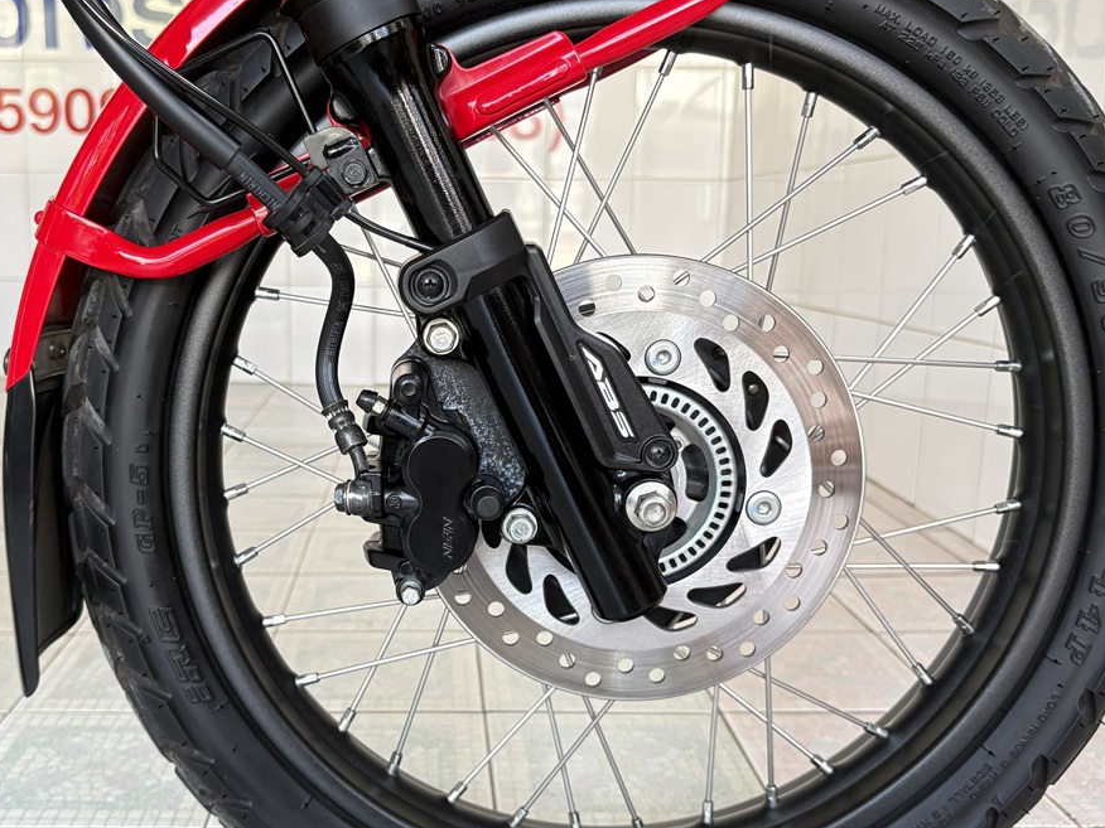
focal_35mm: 38
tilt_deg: -9.3
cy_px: 426
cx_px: 431
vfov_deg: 37.7
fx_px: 1213
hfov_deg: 48.6
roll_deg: -0.5
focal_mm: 5.96
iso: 125
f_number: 1.6
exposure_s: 1/122
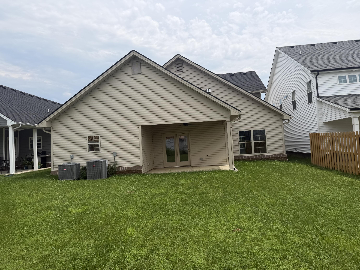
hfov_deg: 71.6
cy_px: 135
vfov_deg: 56.8
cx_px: 180
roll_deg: +2.9
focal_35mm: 24
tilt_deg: +1.5
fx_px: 250
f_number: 1.78
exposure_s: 1/6711
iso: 80
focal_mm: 6.76
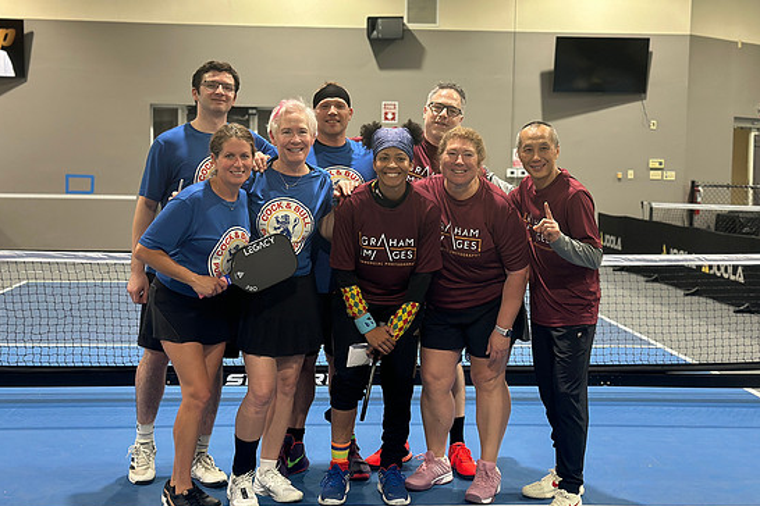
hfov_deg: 37.5
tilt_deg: -2.3
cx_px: 374
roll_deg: -0.7
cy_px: 213
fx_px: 1119
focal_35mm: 53
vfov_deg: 25.5
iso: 250
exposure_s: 1/60
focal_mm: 6.86
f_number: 1.78
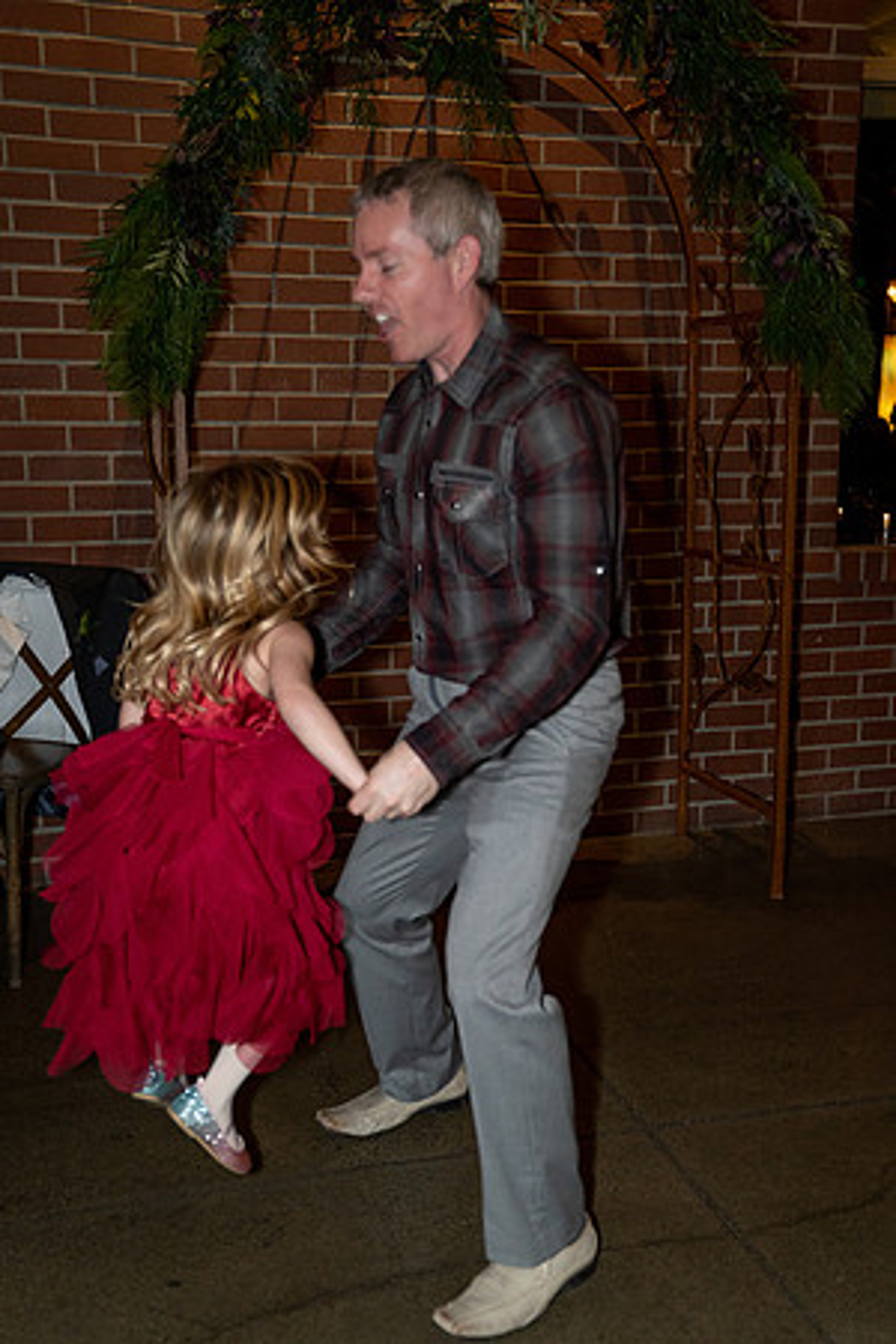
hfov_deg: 33.4
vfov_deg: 48.5
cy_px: 672
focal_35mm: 40
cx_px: 448
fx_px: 1493
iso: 2500
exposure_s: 1/250
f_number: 2.8
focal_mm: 40
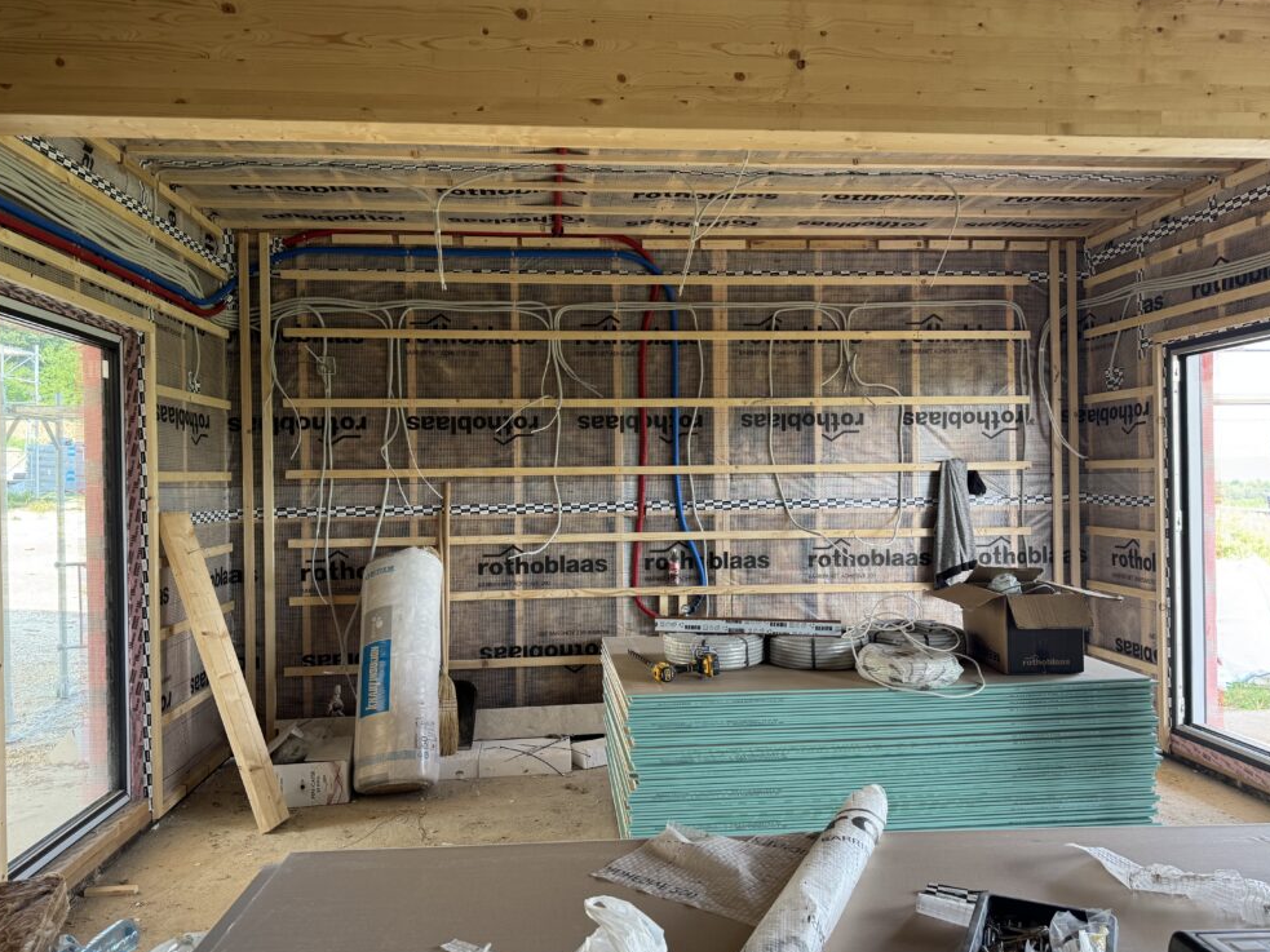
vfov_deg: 54.9
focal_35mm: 25
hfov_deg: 69.4
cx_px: 624
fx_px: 917
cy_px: 475
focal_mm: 6.76
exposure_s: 1/121
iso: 125
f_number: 1.78
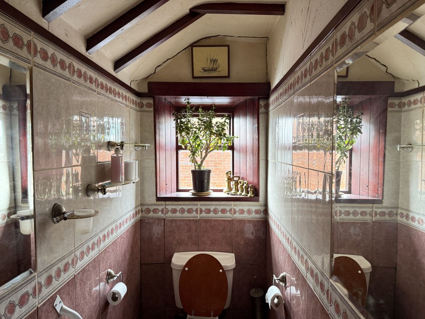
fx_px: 295
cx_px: 212
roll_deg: -0.2
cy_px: 160
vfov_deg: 56.8
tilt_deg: -2.0
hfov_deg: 71.6
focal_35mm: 24
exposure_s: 1/60
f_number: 1.78
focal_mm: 6.76
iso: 500
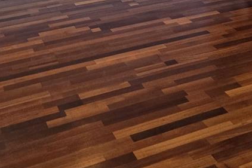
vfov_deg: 17.0
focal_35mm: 68
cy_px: -120
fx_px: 476
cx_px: 153
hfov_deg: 29.6
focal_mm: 6.3
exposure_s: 1/120
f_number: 1.7
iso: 160
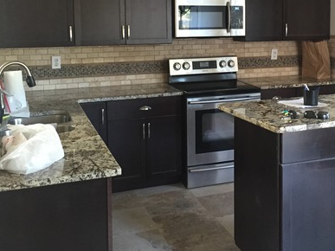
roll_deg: -0.6
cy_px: 55
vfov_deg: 29.6
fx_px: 464
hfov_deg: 39.1
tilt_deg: -4.7
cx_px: 229
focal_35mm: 48
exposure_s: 1/30
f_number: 2.2
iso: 200
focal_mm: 4.15
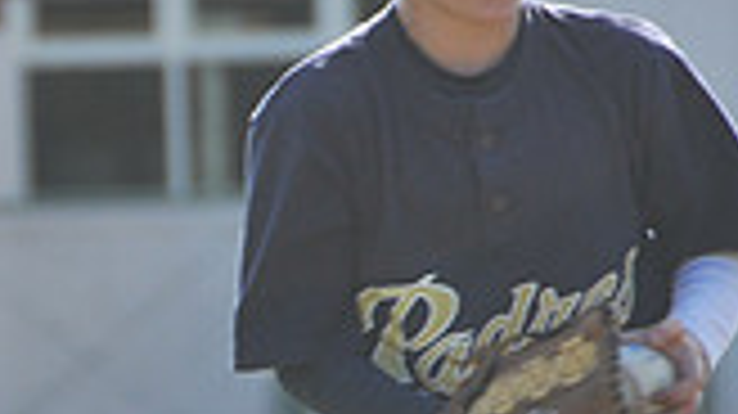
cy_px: 142
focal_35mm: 945
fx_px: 18480
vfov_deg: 1.3
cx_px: -9
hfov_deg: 2.3
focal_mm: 170
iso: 200
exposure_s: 1/500
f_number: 5.6
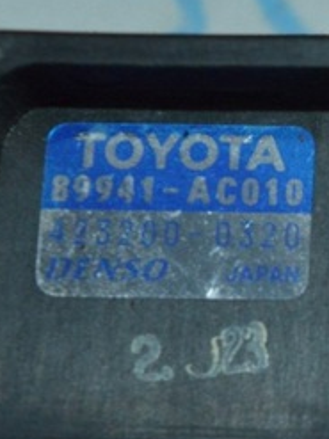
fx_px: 2603
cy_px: 303
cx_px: 500
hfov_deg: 7.1
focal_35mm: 205
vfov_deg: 9.6
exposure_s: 1/200
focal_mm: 55
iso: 2200
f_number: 16
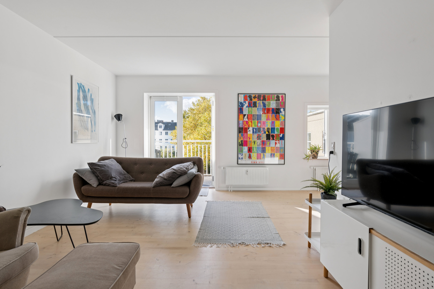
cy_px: 144
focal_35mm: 18
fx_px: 217
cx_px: 217
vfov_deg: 67.4
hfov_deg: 90.0
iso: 160
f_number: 8
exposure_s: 1/125
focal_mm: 18
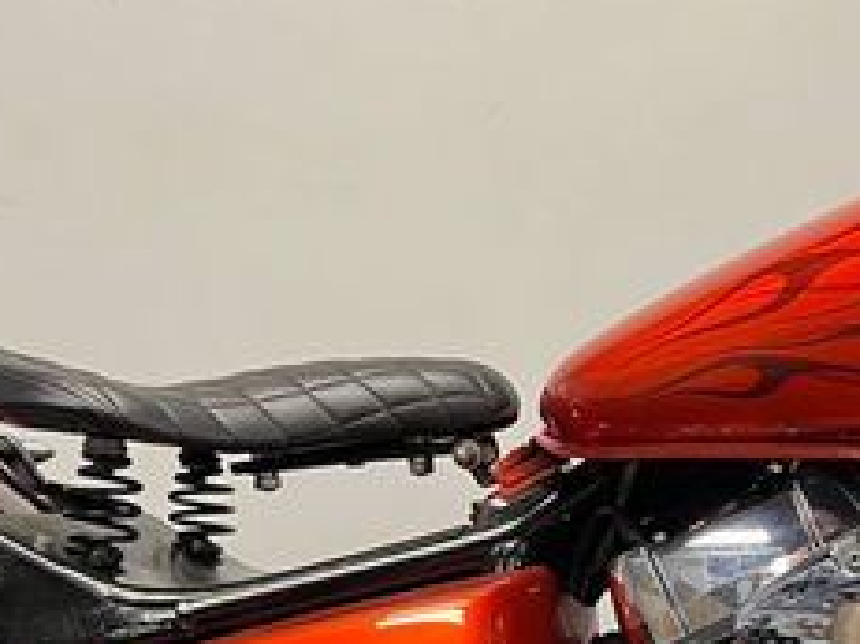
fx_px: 1788
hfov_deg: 26.3
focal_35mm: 72
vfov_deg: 19.3
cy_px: 756
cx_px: 748
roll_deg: -0.7
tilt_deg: -13.9
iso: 160
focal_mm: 5.1
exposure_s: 1/50
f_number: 1.6
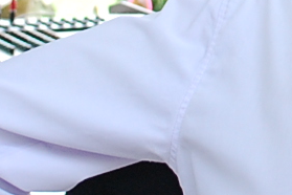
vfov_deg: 5.9
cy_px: -133
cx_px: 341
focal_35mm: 229
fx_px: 1857
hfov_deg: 8.9
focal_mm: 22
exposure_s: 1/200
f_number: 4
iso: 400
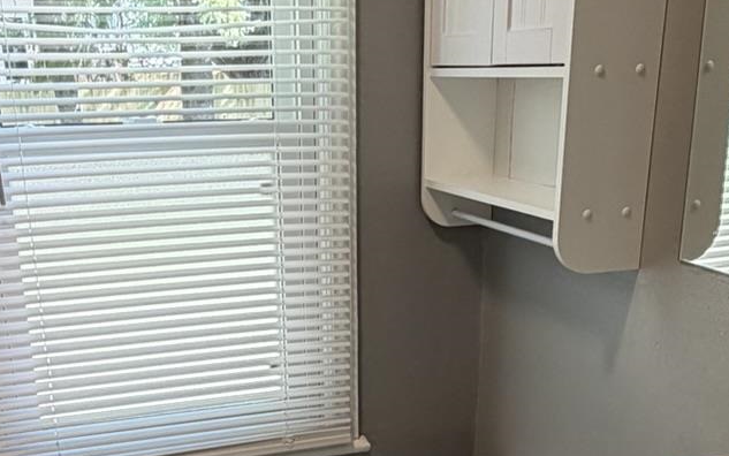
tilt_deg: -20.3
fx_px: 954
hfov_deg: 41.8
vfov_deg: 25.8
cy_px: 432
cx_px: 332
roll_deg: +0.0
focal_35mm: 48
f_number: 2.2
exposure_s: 1/60
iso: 200
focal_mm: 2.22
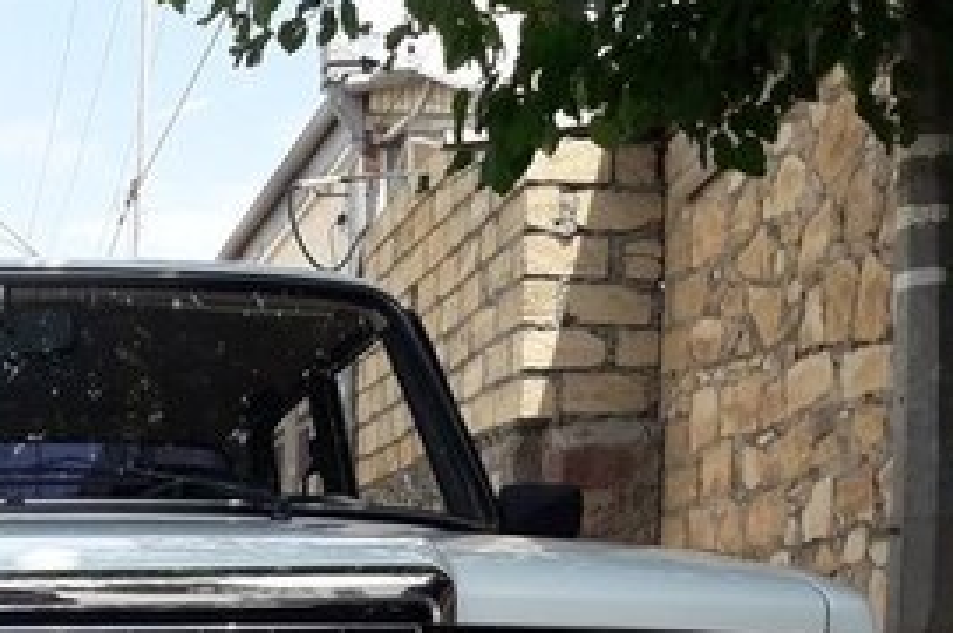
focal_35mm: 71
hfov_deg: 26.7
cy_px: 846
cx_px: -32
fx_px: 1877
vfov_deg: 17.8
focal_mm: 3.7
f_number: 1.9
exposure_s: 1/817
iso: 40
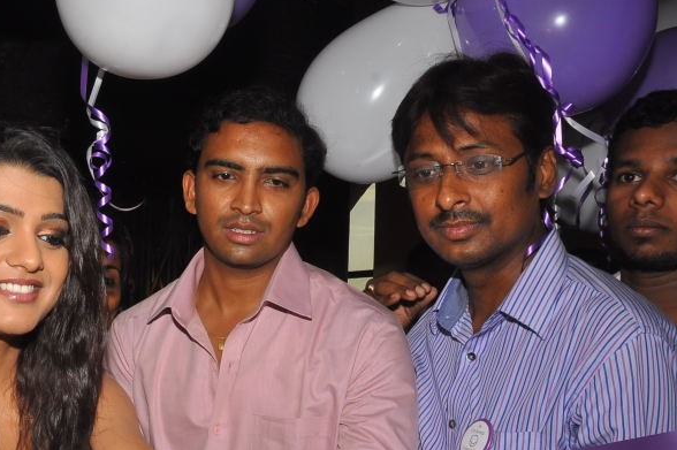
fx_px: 883
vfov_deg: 27.8
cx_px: 135
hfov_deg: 40.2
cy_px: 383
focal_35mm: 47
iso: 320
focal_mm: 18
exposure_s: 1/125
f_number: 18
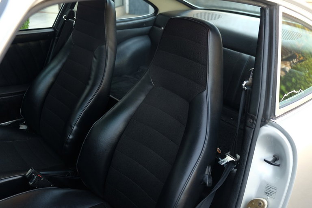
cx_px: 156
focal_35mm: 42
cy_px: 104
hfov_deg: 46.4
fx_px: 364
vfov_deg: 31.9
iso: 500
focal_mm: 27.7
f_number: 3.2
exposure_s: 1/60
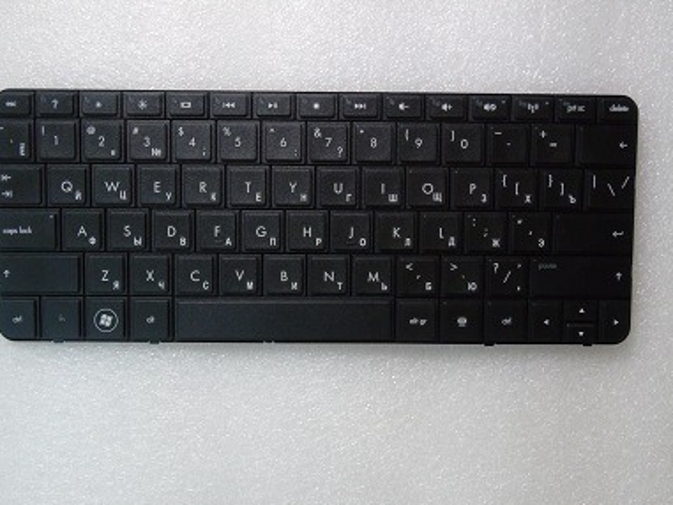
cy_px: 254
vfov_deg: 34.4
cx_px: 321
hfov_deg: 44.8
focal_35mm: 42
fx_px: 817
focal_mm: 7.1
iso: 400
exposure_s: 1/40
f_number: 6.5
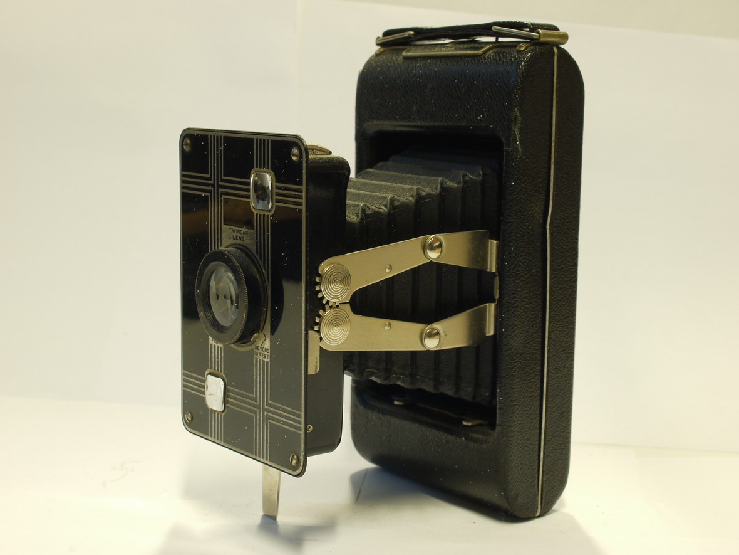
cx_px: 367
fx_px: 1302
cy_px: 278
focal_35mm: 61
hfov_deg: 31.7
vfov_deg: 24.0
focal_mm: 30
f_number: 9
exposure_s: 1/8
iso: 400
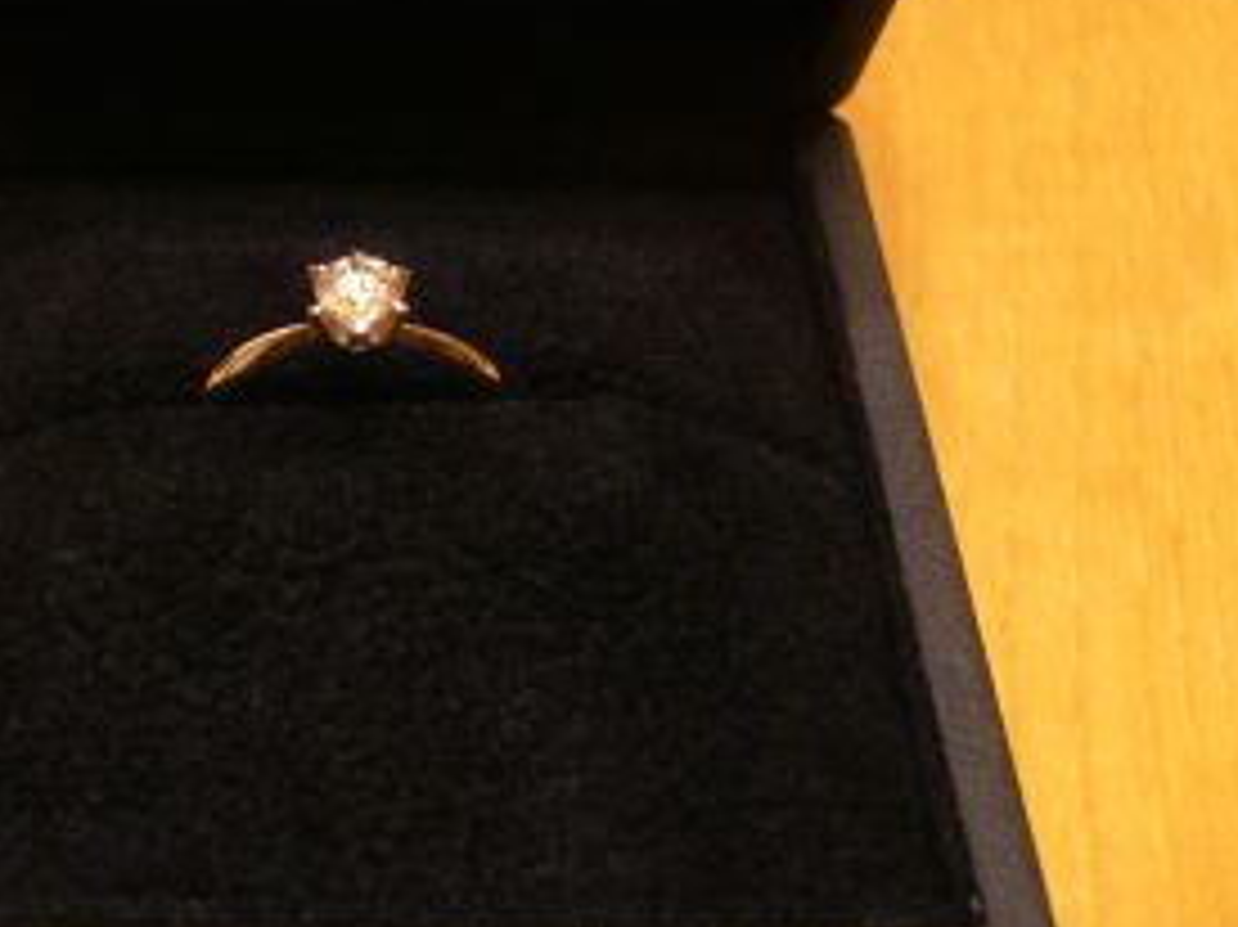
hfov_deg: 36.9
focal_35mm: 51
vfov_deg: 28.3
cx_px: 356
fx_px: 1823
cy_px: 284
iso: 200
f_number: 2.8
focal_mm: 5.8
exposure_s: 1/8
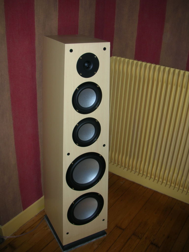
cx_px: 94
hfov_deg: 40.7
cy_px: 126
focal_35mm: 35
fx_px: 255
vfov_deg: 52.6
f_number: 3
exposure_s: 1/60.1
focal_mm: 5.8
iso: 50
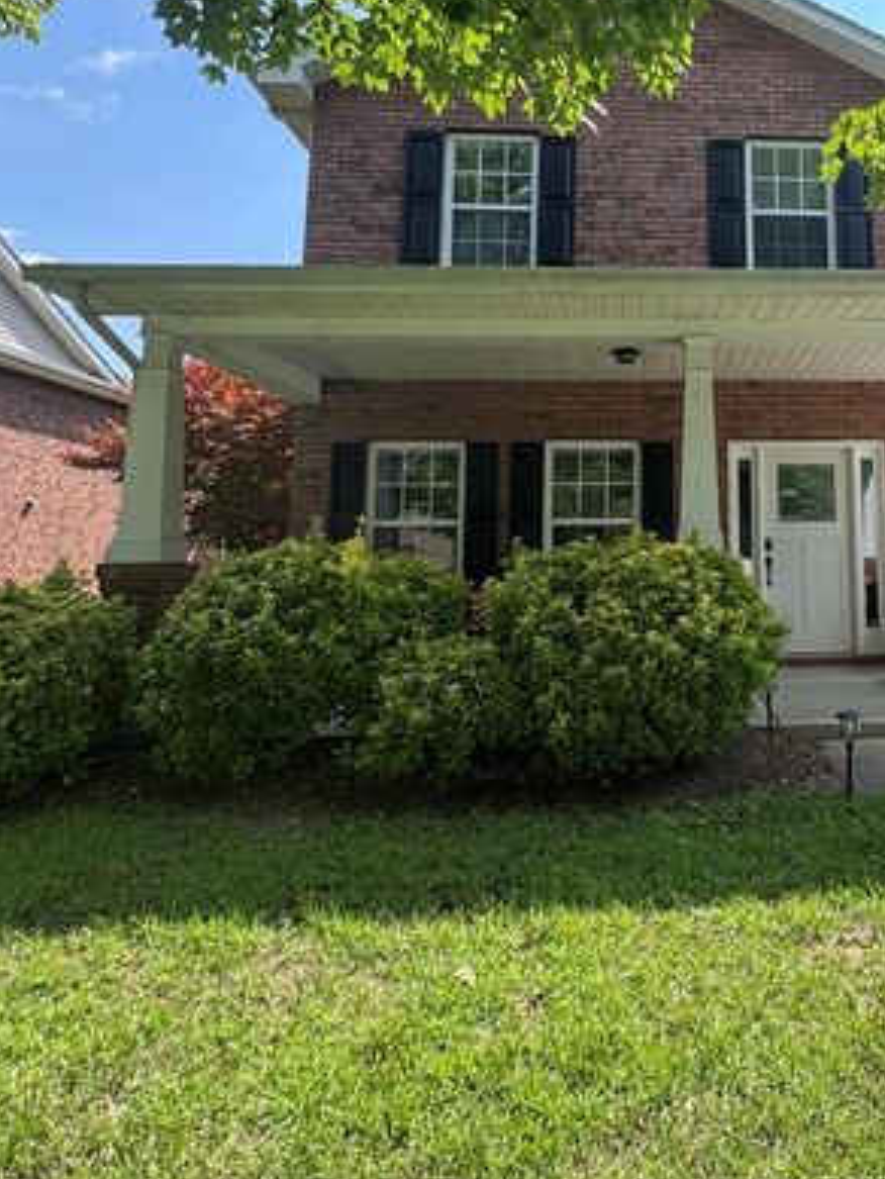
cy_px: 456
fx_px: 818
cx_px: 700
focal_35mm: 24
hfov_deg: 53.3
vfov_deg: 70.6
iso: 40
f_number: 2.2
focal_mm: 2.22
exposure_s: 1/343
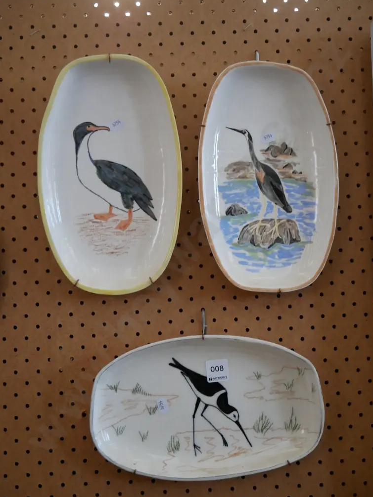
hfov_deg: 26.6
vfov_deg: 34.9
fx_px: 790
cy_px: 248
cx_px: 189
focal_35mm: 55
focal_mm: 27
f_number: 4.6
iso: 640
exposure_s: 1/60
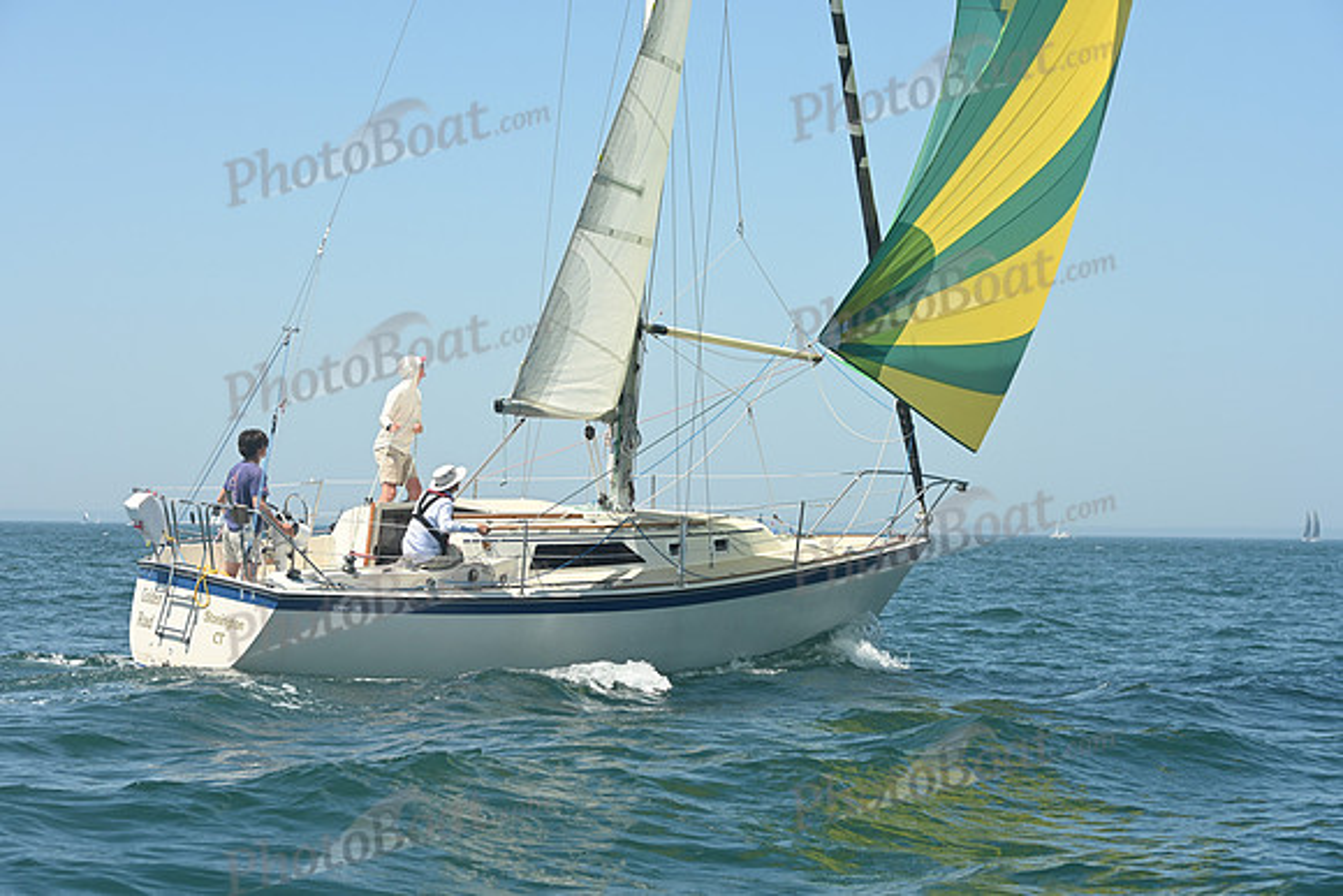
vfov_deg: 14.4
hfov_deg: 21.5
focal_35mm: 95
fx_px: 3545
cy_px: 448
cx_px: 672
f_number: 8
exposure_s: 1/1000
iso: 320
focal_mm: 95
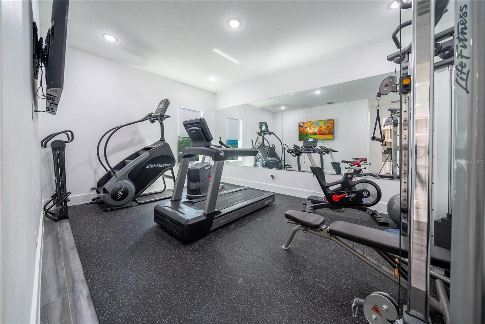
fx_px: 162
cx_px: 242
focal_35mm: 12
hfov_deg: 112.6
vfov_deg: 90.1
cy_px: 162
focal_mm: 12
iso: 640
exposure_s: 1/200
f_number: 6.3
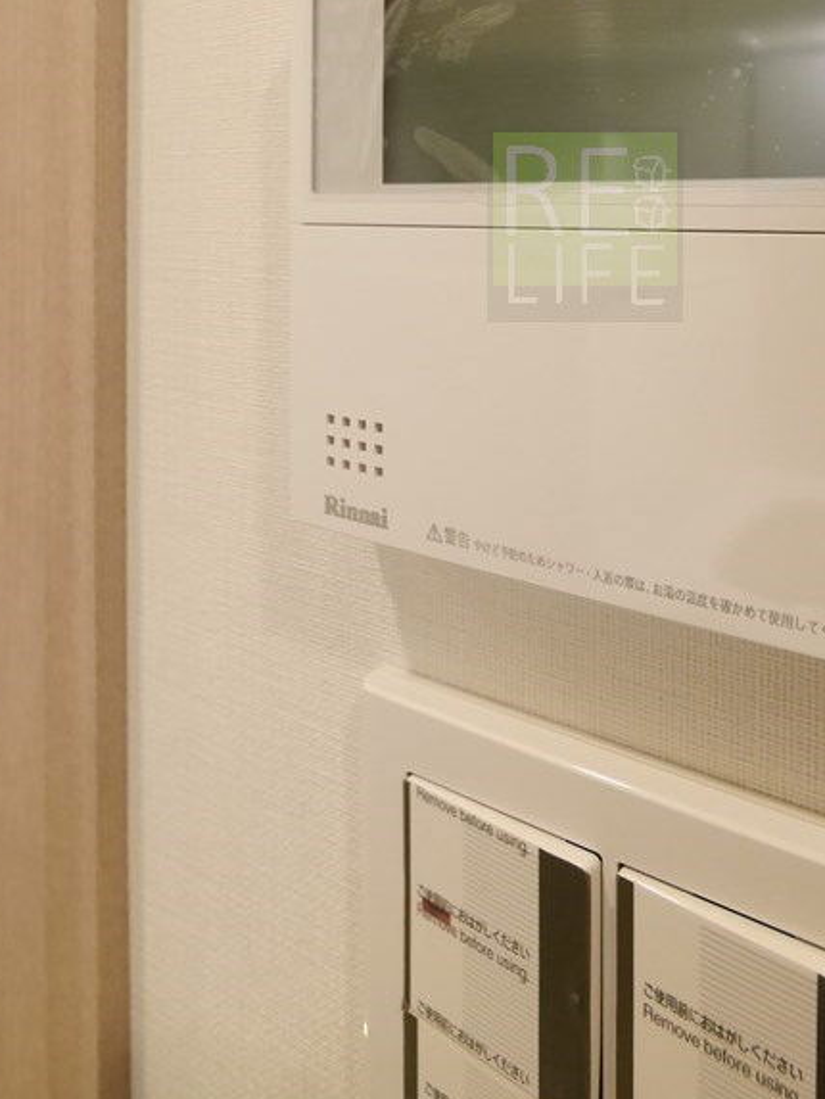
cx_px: 585
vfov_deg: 63.6
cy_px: 224
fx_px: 794
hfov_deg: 53.2
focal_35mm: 25
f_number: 4
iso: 1250
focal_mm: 7
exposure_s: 1/60
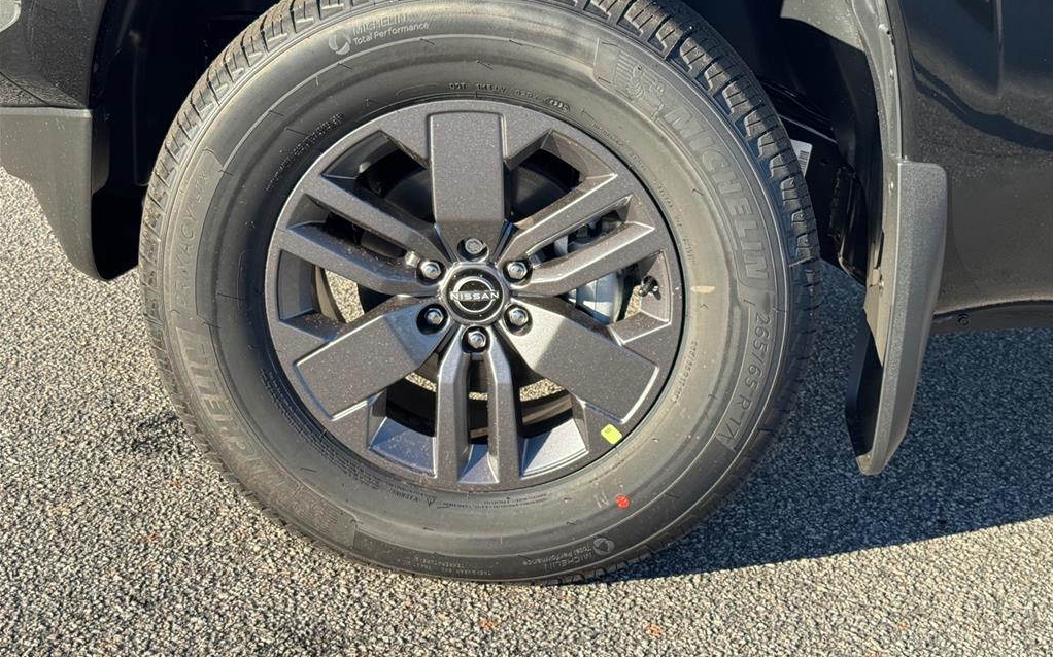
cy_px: 286
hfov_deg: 39.6
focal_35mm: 51
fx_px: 1463
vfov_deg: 25.3
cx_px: 526
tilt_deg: -20.2
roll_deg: -1.9
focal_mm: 6.76
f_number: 1.78
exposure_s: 1/966
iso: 64
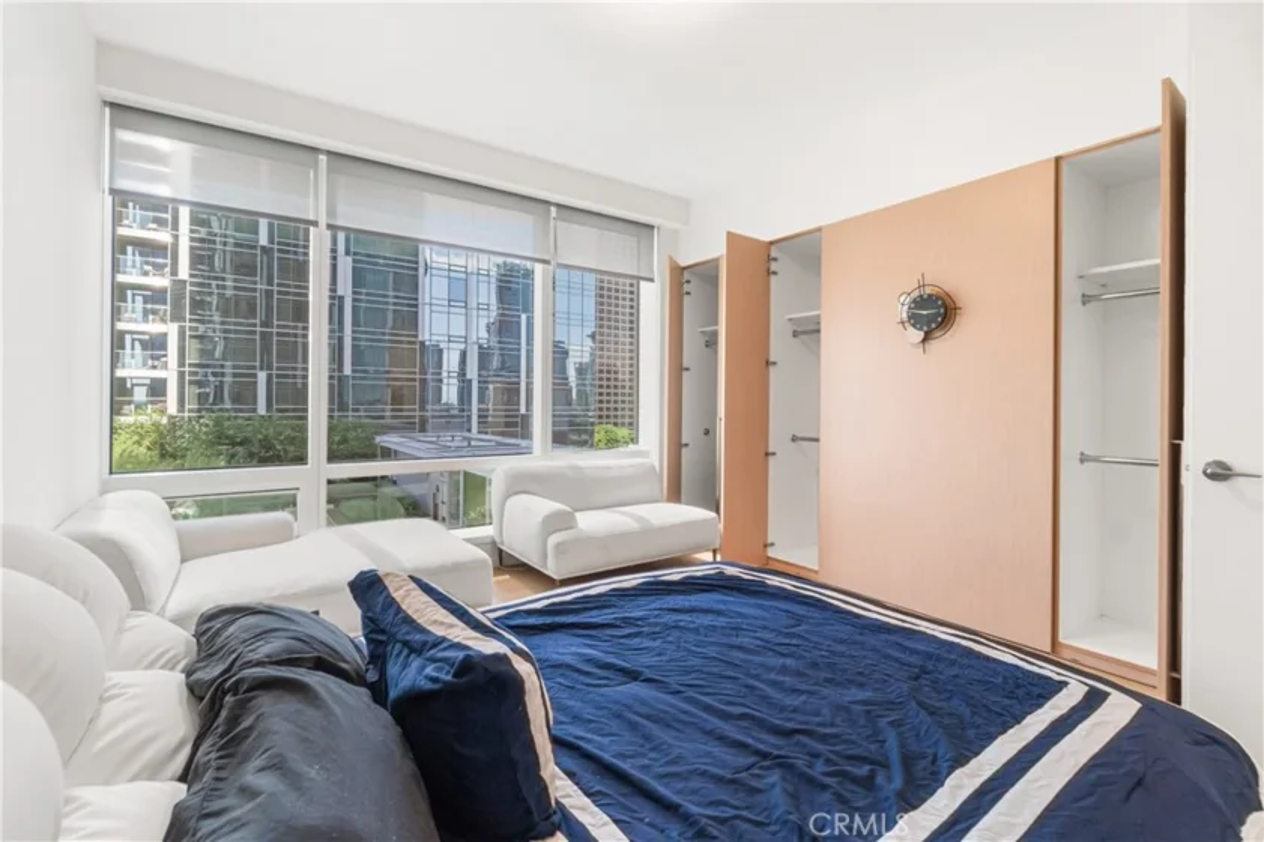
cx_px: 632
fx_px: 526
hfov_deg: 100.4
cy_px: 421
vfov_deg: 77.3
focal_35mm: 15
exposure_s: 1/13
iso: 320
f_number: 7.1
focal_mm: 10
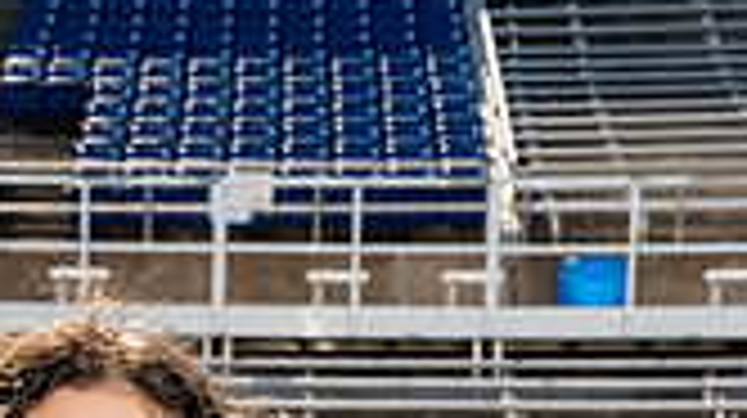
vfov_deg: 6.9
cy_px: 948
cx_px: 81
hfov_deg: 12.7
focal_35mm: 168
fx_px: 3324
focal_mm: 59
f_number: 11
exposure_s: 1/250
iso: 320
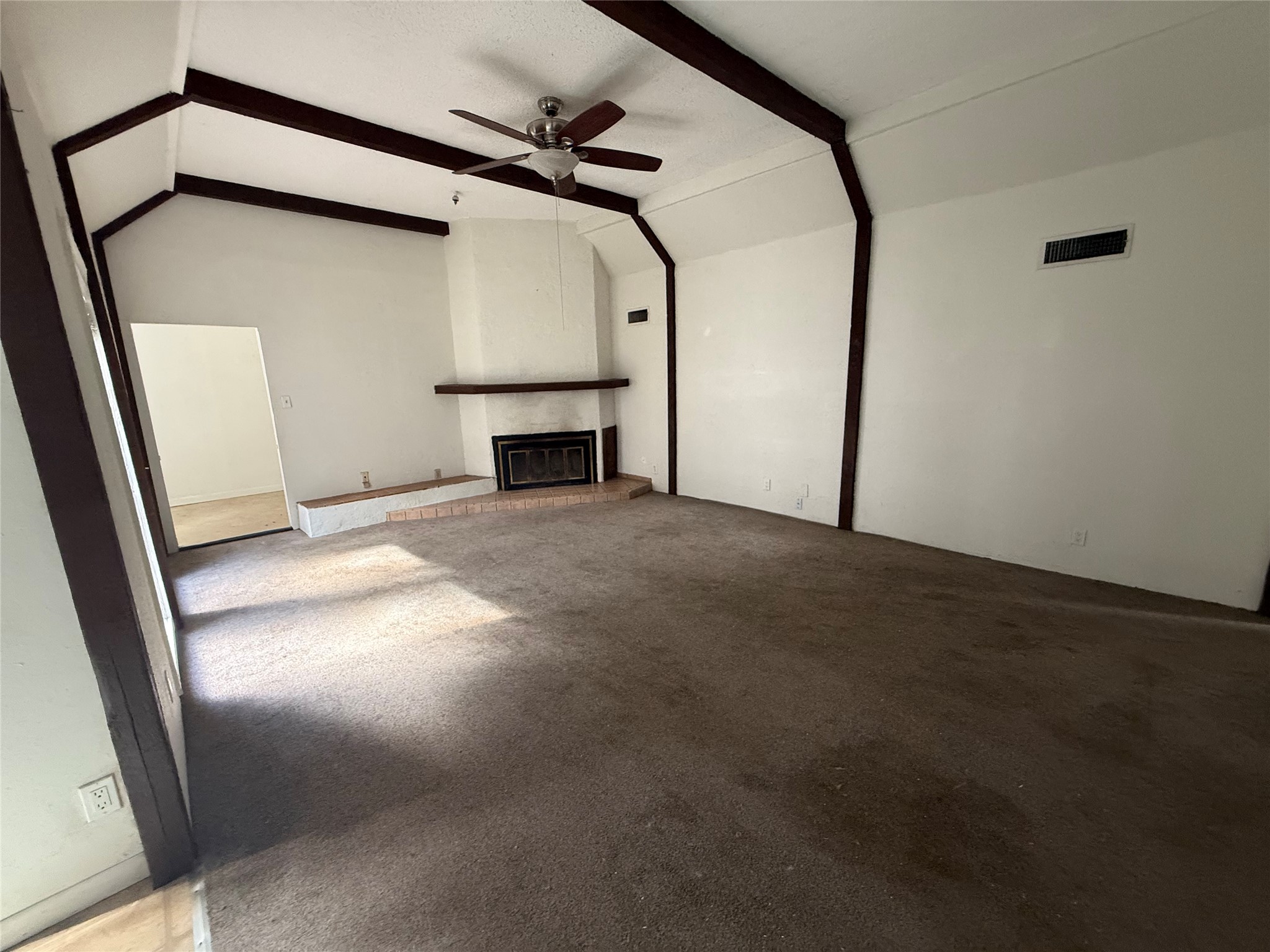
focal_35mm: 14
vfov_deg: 85.7
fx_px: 514
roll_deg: +1.9
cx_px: 635
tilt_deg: -11.6
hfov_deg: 102.1
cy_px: 476
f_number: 2.2
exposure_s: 1/47
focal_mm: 2.22
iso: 500
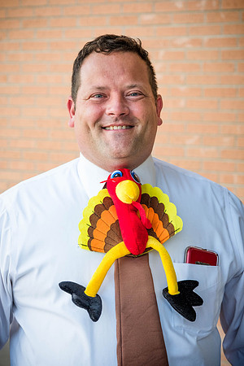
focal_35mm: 76
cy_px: 183
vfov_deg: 26.7
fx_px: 773
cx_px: 122
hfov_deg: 17.9
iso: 400
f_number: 4
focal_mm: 50.5
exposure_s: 1/500
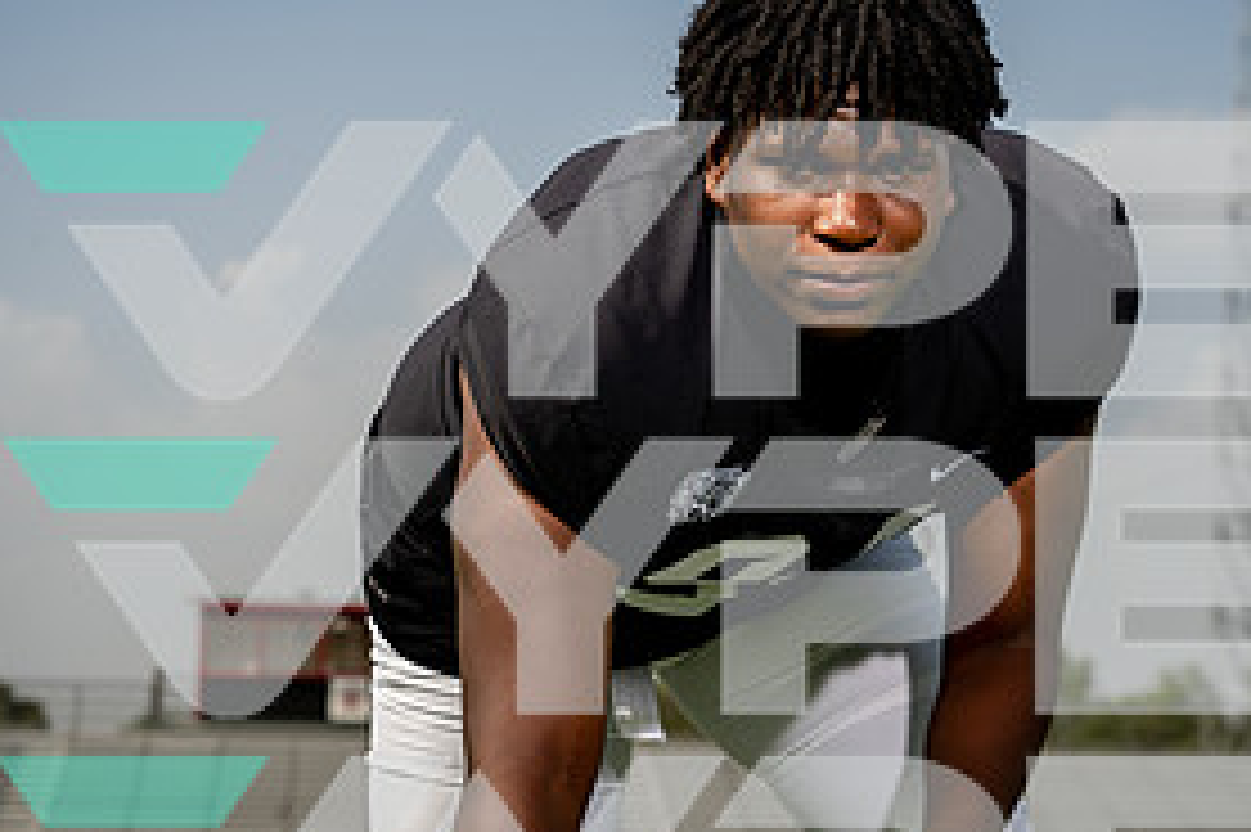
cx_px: 670
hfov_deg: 21.7
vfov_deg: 14.5
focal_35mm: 94
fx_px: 3264
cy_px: 580
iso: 100
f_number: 4.5
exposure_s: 1/1250
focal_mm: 58
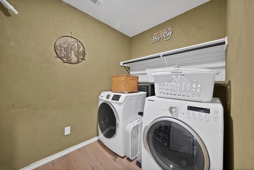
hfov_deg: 112.6
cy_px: 85
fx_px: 85
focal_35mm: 12
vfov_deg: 90.1
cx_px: 127
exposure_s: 1
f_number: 9
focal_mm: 12
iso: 640
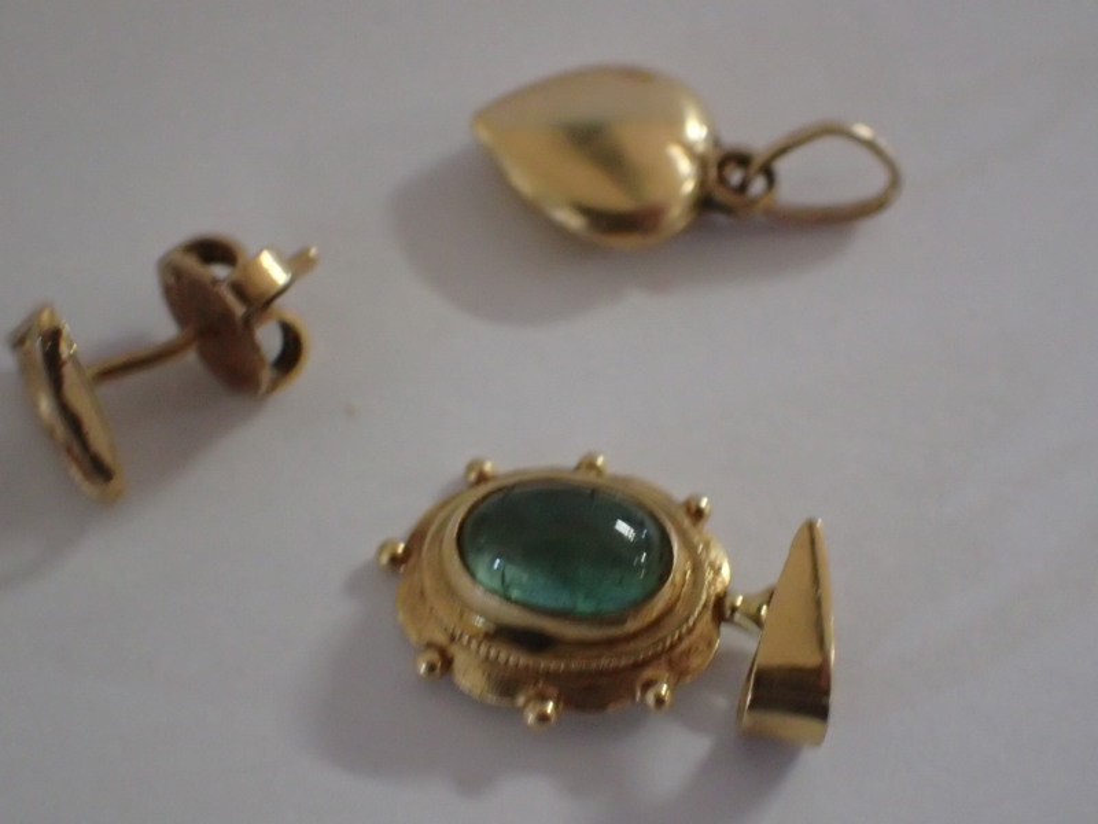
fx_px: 2696
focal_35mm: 85
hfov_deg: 23.0
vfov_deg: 17.4
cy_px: 412
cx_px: 549
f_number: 4.5
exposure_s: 1/30
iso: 1600
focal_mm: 15.41
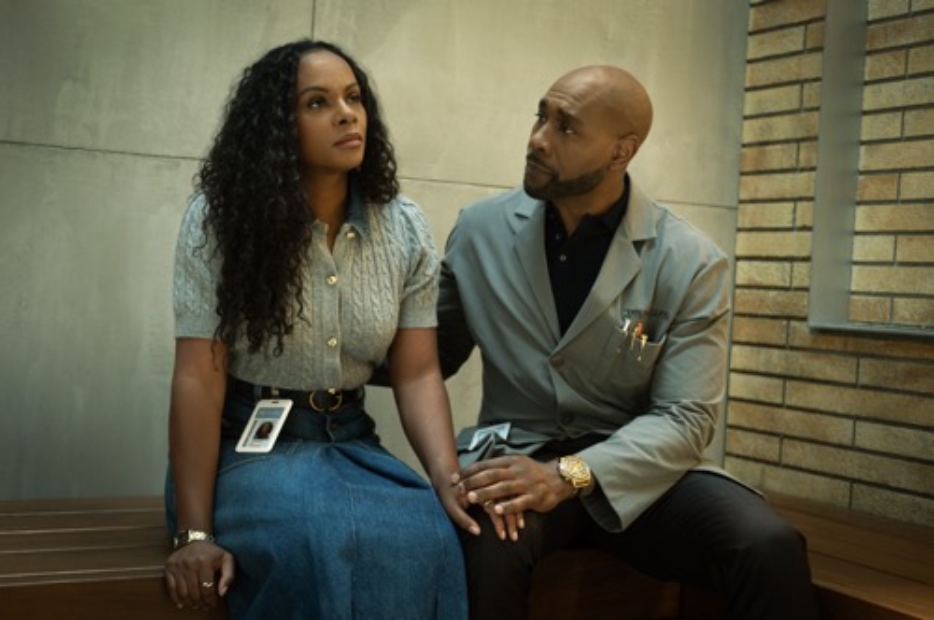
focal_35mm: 45
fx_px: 1166
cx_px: 467
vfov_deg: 29.8
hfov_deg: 43.7
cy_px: 310
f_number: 2.8
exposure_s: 1/125
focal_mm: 45
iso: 800
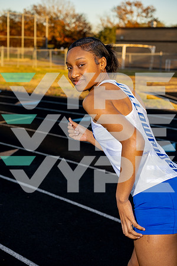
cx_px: 88
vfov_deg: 36.2
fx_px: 406
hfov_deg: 24.6
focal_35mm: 55
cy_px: 133
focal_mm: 55
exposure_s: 1/200
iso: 64
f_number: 4.5
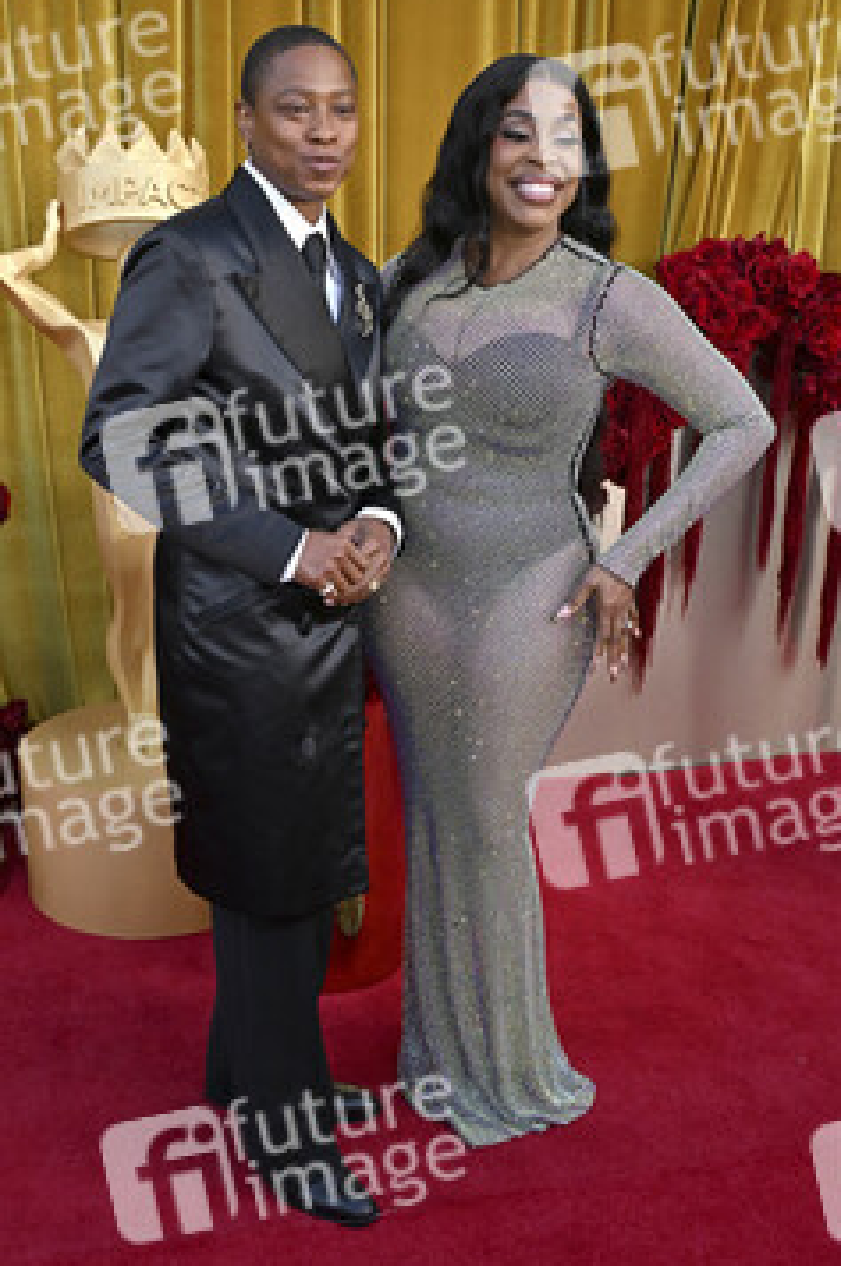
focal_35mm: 38
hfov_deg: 35.3
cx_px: 387
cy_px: 628
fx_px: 1320
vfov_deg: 51.3
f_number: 6.3
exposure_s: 1/400
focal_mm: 33.5
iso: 1250
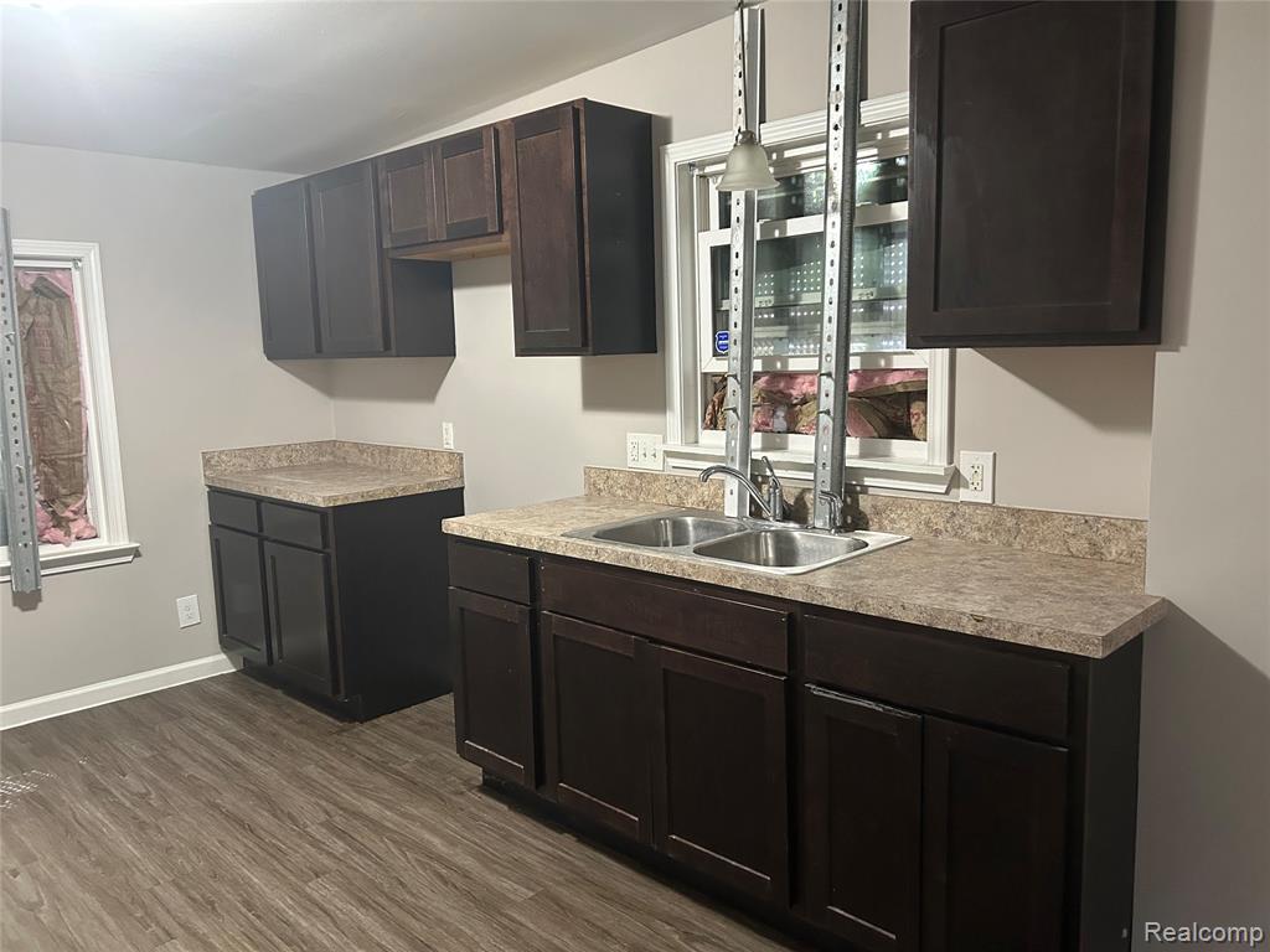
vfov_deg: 53.1
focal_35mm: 26
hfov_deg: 67.3
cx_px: 635
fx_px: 954
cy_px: 476
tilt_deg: -7.6
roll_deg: +1.9
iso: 500
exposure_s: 1/40
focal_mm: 5.7
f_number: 1.5
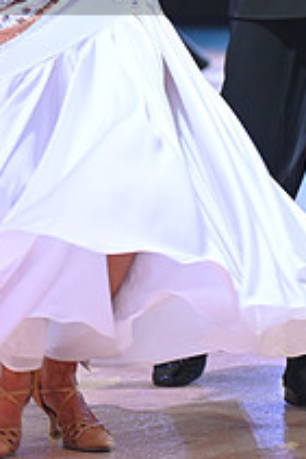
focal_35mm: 280
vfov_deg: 7.3
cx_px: 99
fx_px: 3564
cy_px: -57
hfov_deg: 4.9
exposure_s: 1/250
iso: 2000
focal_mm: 102
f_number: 4
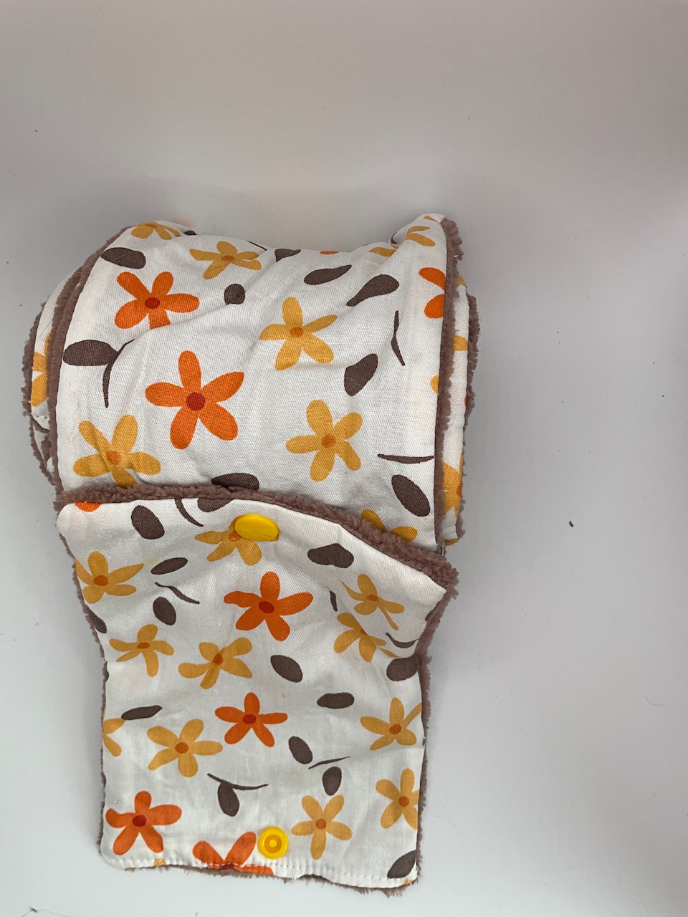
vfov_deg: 61.7
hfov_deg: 48.2
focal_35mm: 29
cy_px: 458
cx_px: 344
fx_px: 769
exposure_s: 1/403
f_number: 1.8
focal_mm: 3
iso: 25
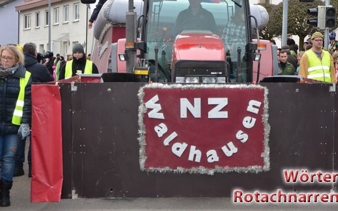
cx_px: 195
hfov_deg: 21.4
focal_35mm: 97
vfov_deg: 13.5
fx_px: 894
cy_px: 80
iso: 200
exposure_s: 1/160
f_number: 5
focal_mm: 52
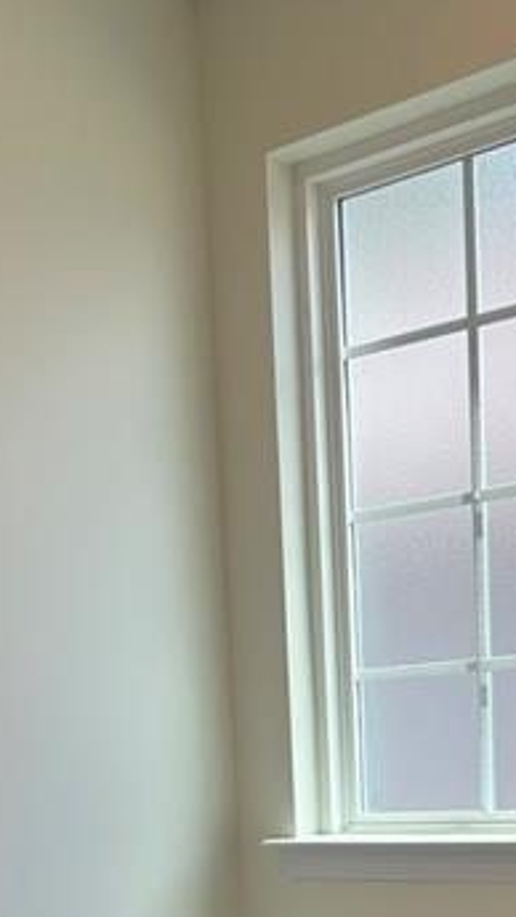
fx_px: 1533
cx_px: 194
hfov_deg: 19.1
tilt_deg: -7.8
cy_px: 952
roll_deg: +2.9
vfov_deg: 30.6
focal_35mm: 63
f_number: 1.5
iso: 50
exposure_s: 1/696
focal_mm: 5.7
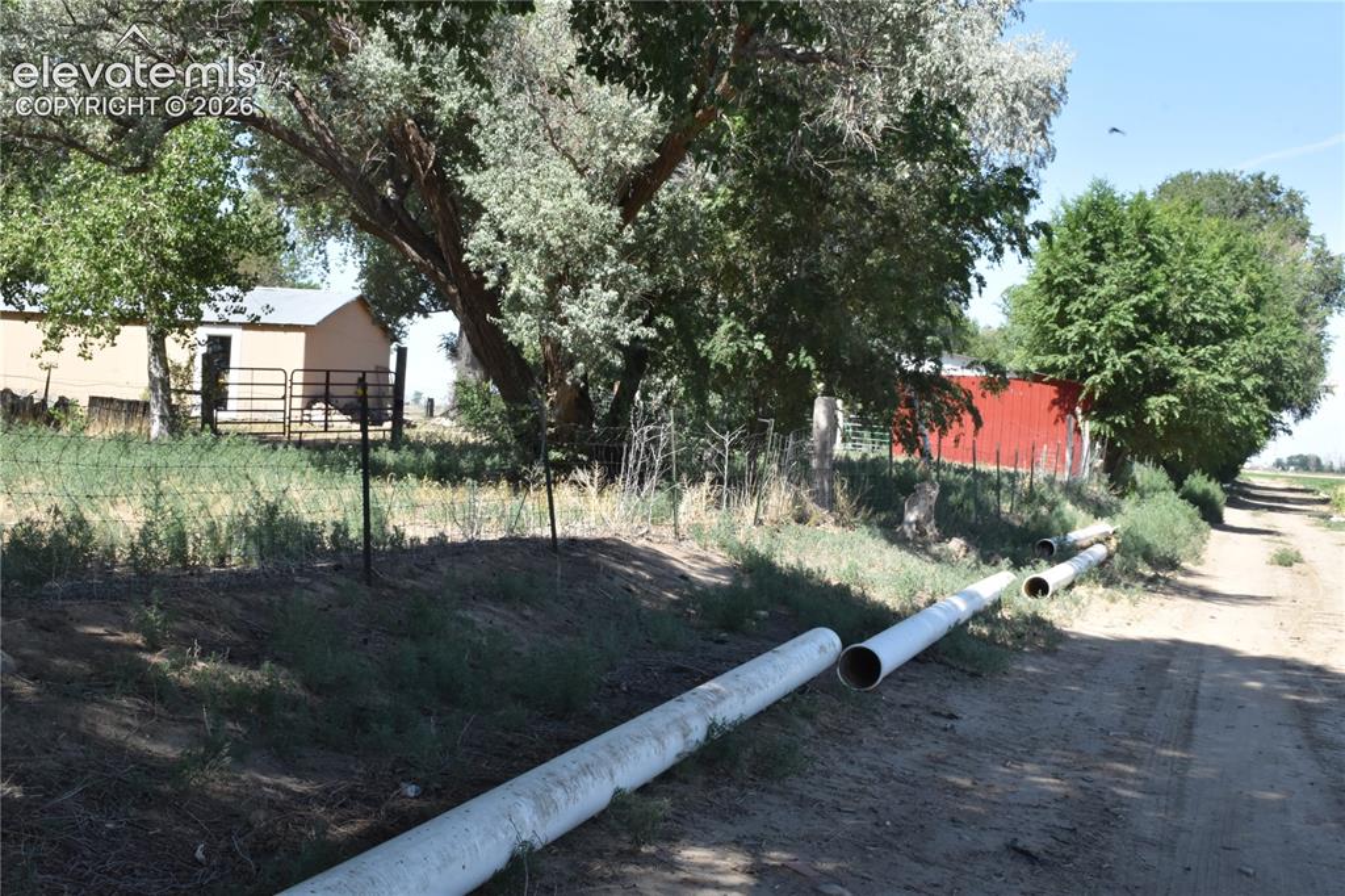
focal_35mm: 52
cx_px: 672
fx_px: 1961
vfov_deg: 25.7
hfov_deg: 37.9
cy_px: 448
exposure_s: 1/200
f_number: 22
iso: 800
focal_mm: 35
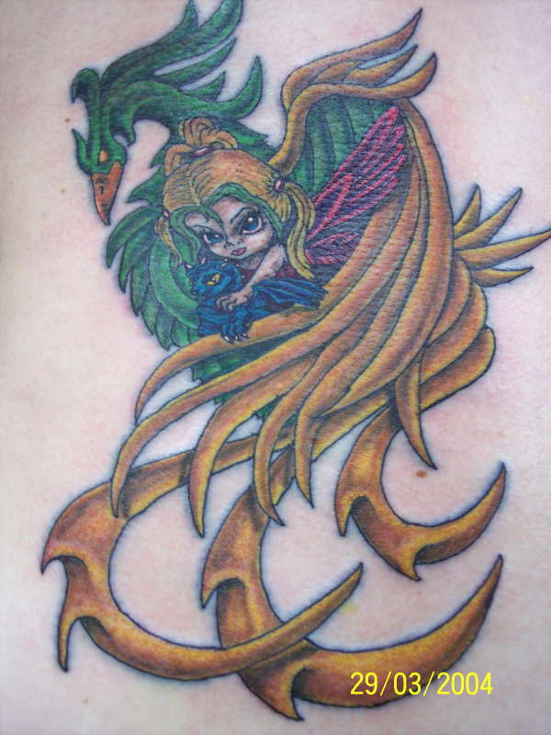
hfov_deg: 36.8
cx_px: 276
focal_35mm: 39
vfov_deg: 47.9
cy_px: 368
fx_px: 828
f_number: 3.4
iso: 200
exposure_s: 1/15
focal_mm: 8
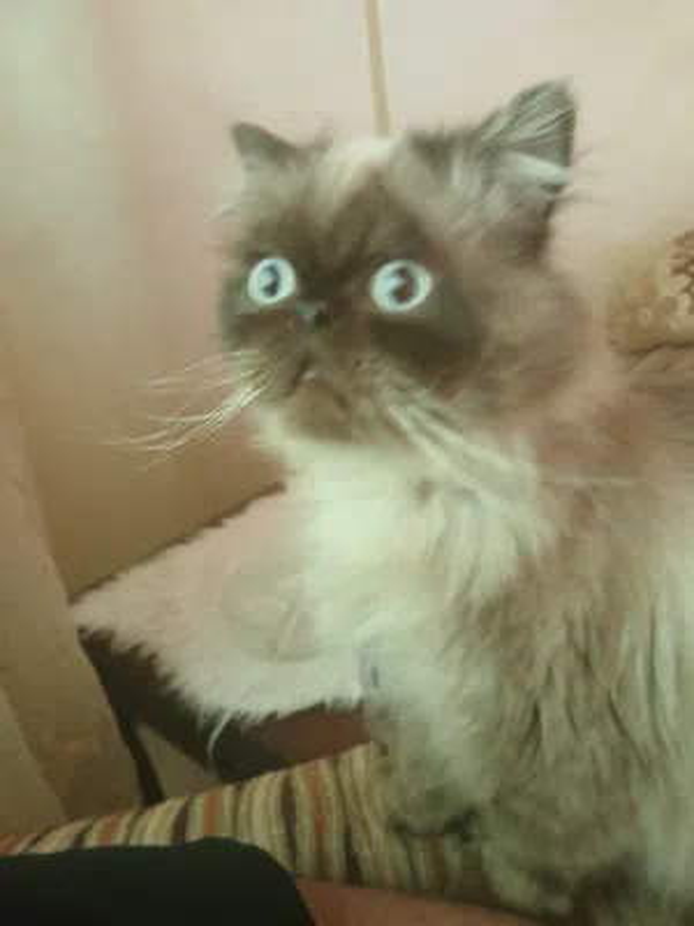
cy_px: 463
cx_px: 347
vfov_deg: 67.3
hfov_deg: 53.1
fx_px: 695
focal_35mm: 26
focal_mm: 3.98
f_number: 1.8
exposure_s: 1/20
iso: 500
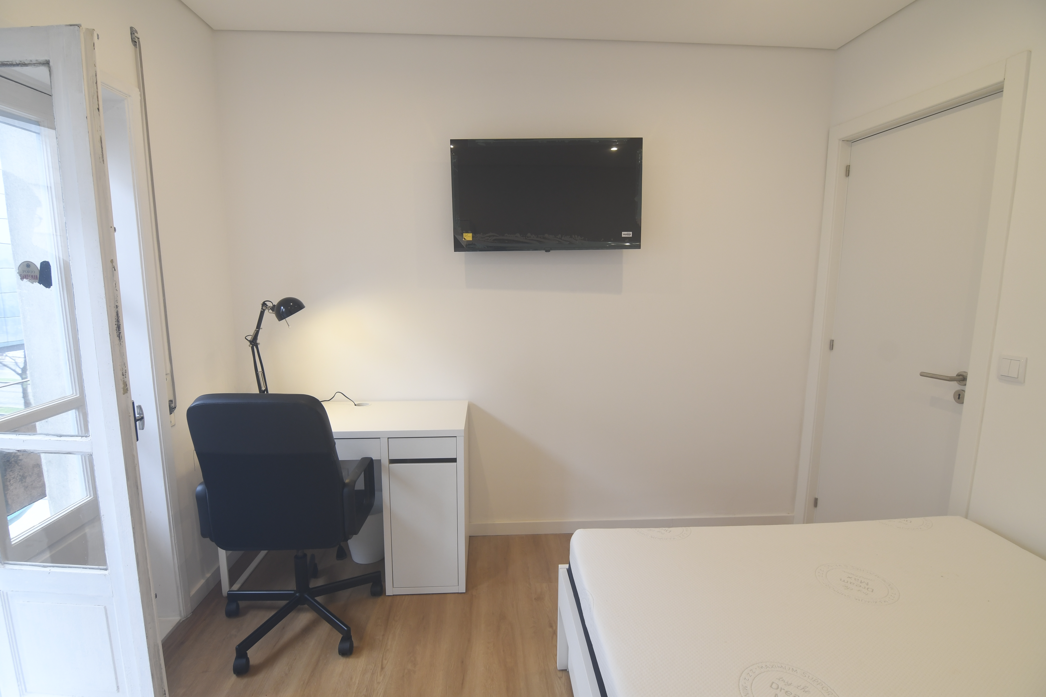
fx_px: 465
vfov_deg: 73.7
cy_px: 348
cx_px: 523
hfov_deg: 96.7
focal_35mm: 16
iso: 400
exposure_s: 1/40
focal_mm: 11
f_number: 5.6
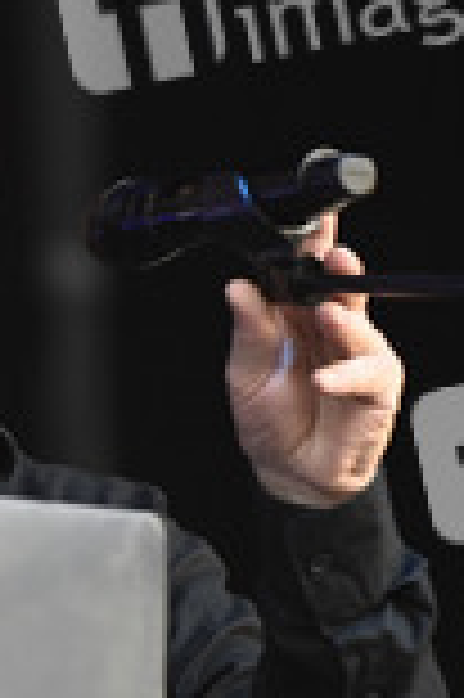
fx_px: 9978
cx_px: -126
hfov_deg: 2.7
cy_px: 662
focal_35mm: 515
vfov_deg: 4.0
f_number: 3.2
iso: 320
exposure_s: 1/400
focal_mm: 200
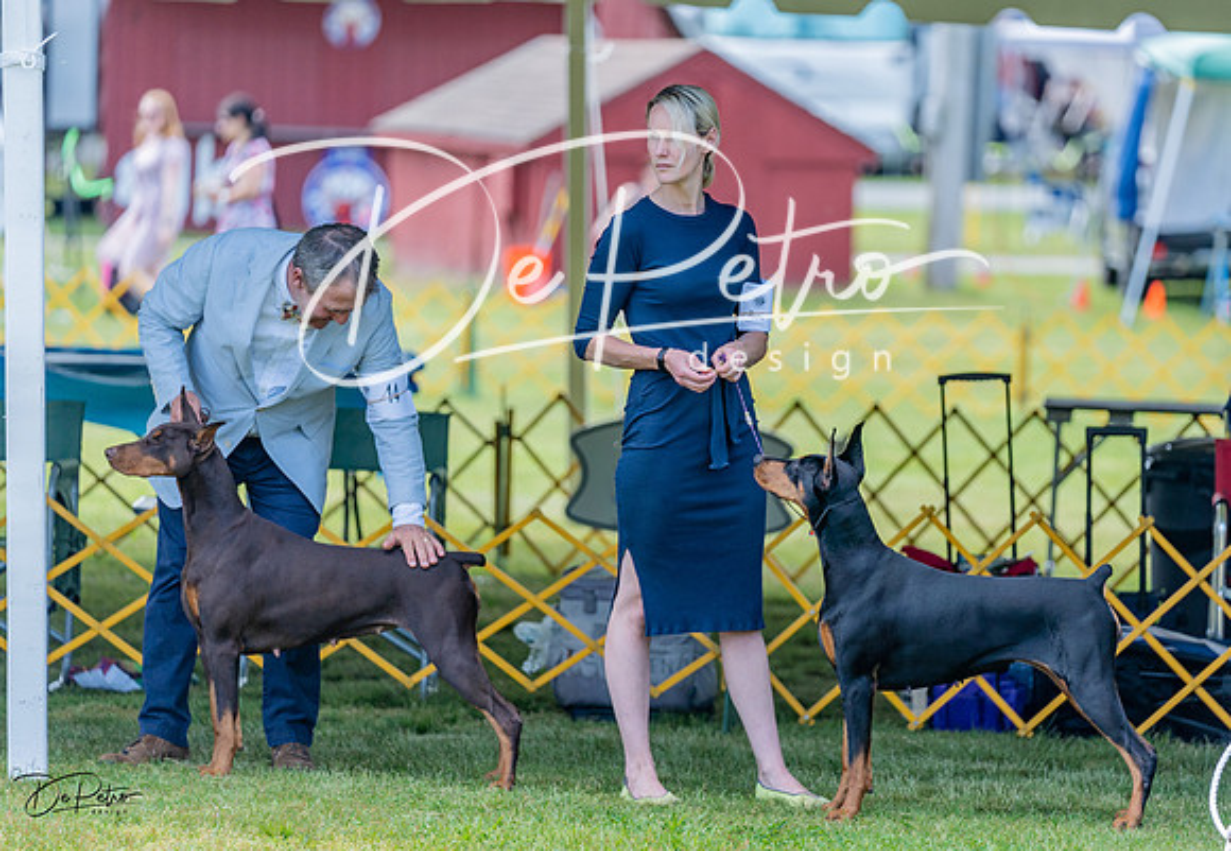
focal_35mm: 222
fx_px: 7683
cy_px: 426
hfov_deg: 9.2
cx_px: 793
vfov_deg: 6.3
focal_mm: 171
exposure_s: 1/800
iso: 125
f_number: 2.8
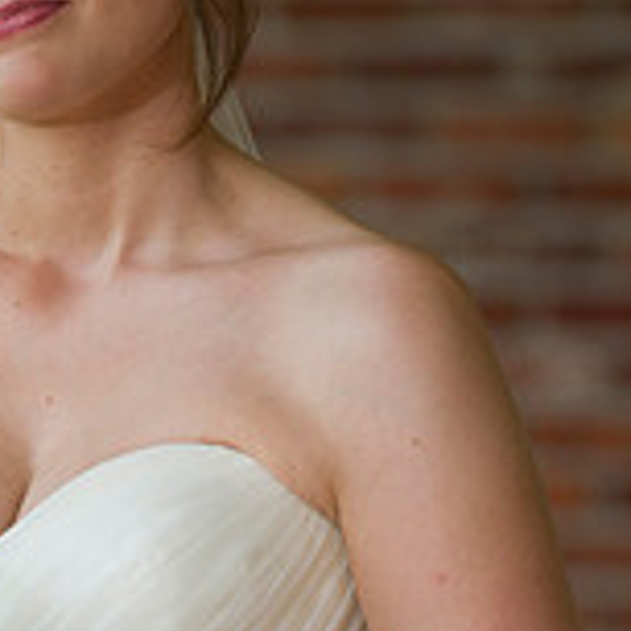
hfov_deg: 4.7
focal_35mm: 374
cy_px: 466
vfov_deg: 4.7
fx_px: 7713
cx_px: 27
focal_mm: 150
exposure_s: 1/250
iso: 500
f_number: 3.5
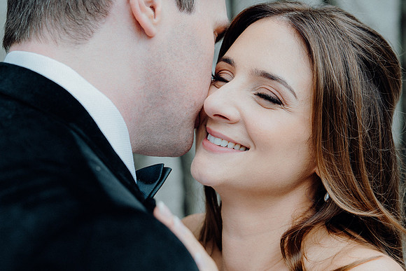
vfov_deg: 19.5
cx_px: 203
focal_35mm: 70
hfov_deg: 28.8
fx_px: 790
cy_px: 136
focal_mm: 47
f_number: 3.5
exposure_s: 1/160
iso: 125
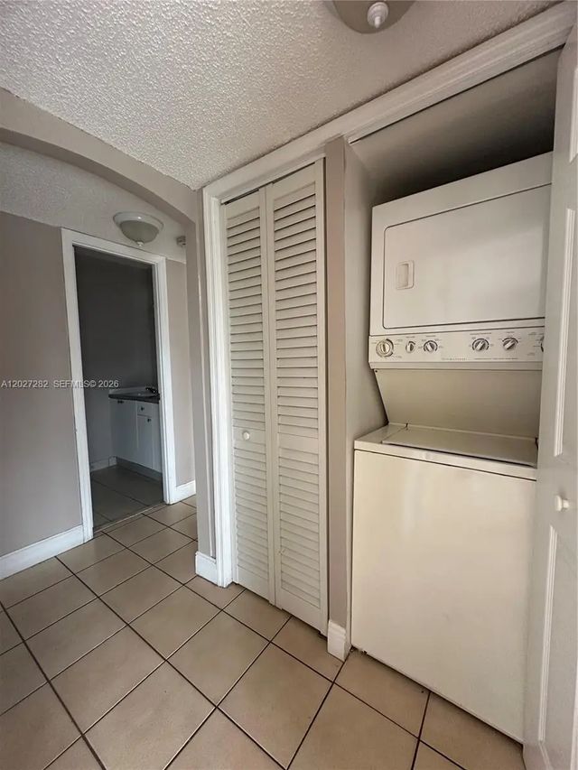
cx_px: 289
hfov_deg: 85.7
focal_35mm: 14
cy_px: 385
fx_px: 312
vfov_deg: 102.1
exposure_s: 1/99
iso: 250
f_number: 2.2
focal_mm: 2.22
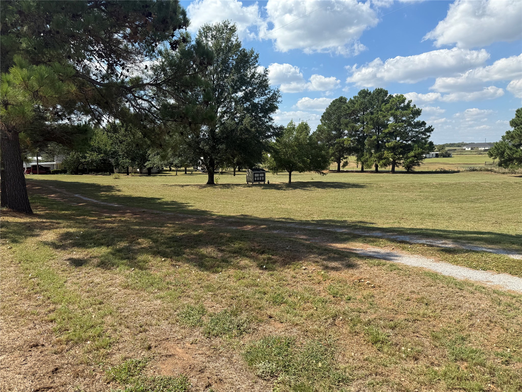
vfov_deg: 56.8
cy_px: 196
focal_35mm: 24
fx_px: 362
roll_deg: +0.1
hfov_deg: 71.6
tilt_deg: -7.7
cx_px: 261
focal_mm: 6.76
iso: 80
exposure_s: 1/3953
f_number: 1.78
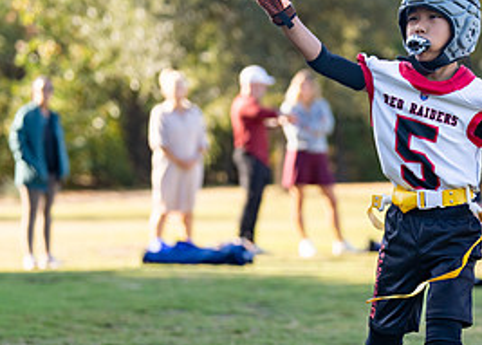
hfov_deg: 9.1
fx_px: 2999
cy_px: 136
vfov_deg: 6.6
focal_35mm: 219
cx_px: 450
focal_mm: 92
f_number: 2.8
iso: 200
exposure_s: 1/1000
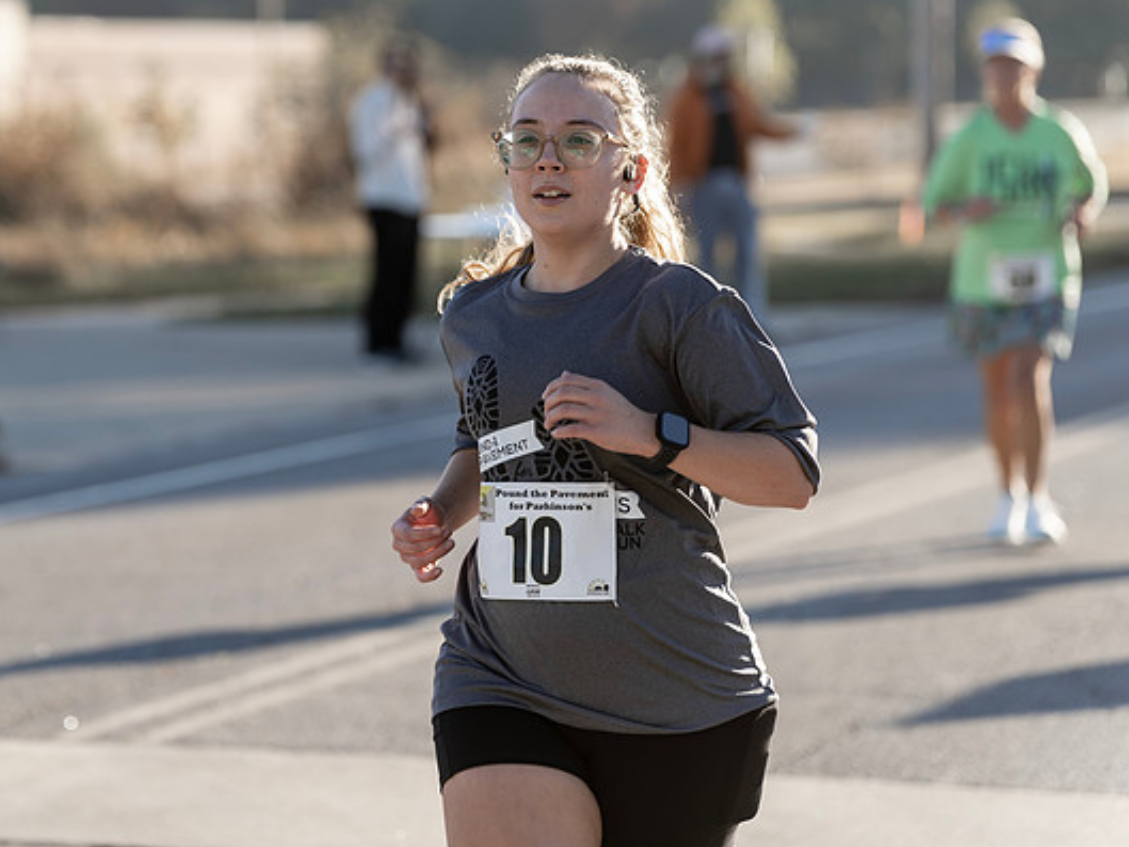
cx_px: 345
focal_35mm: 169
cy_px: 232
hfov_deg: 11.7
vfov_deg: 8.8
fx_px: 5513
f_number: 2.8
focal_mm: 107
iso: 100
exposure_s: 1/500
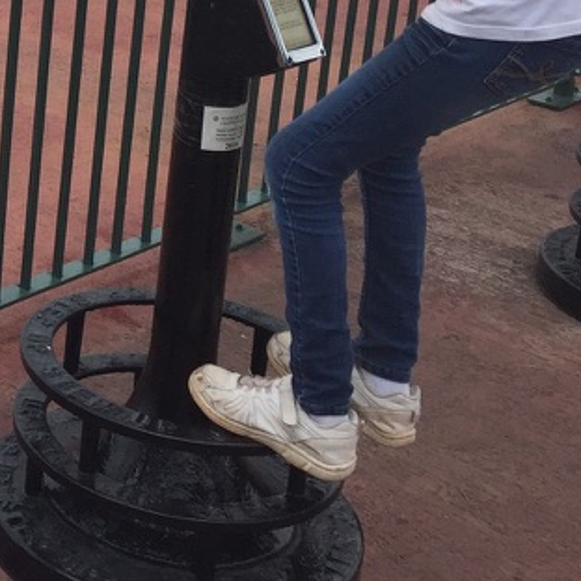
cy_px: -45
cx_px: -248
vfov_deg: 19.8
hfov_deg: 18.6
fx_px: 1595
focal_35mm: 84
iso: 32
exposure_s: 1/1647
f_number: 2.2
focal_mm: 4.15
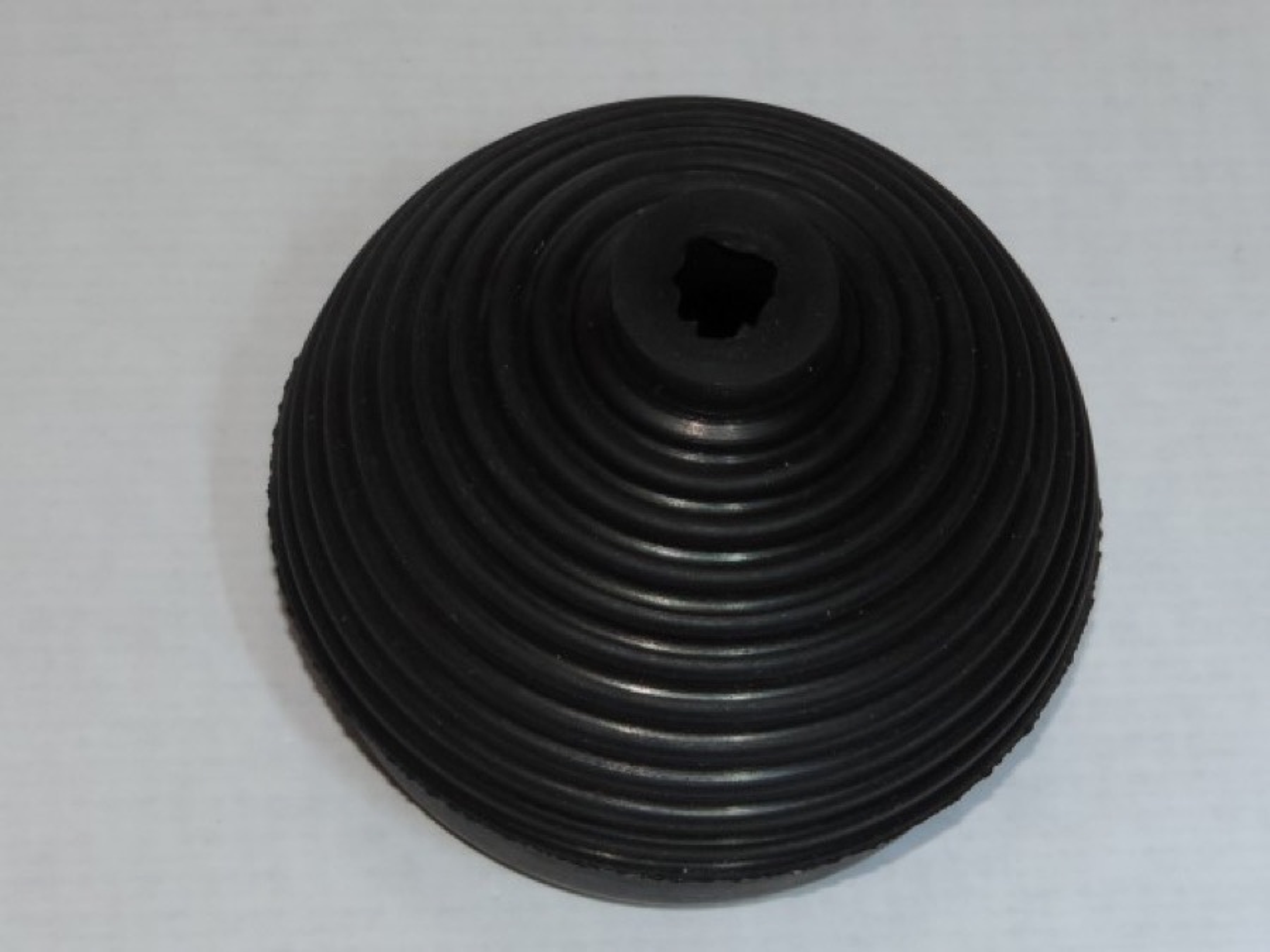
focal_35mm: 105
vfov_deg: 14.1
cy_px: 476
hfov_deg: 18.7
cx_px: 635
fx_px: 3852
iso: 200
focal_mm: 18.7
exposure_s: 1/60
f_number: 4.2
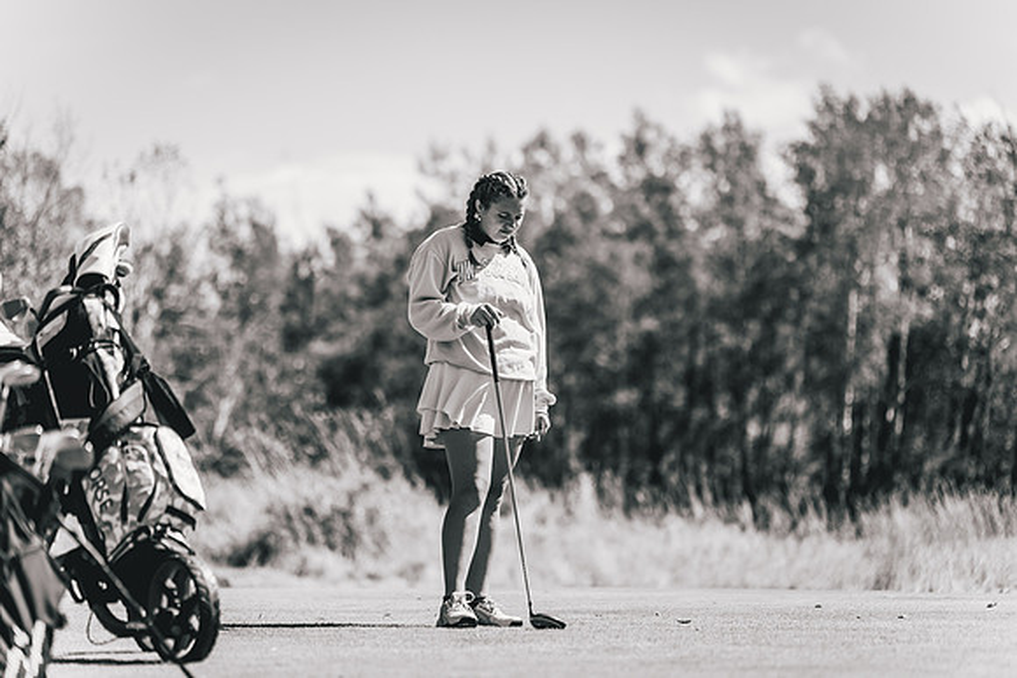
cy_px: 339
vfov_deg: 8.8
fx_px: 4398
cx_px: 508
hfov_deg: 13.2
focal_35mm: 156
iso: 100
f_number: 2.8
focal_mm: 150
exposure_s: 1/3200
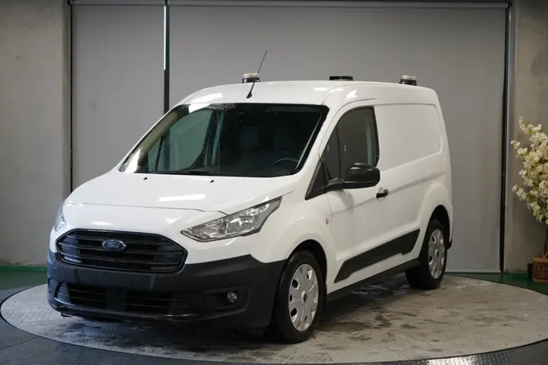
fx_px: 989
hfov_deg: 31.0
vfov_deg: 20.9
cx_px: 274
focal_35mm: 65
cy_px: 182
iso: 2000
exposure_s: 1/160
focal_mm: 65
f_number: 5.6
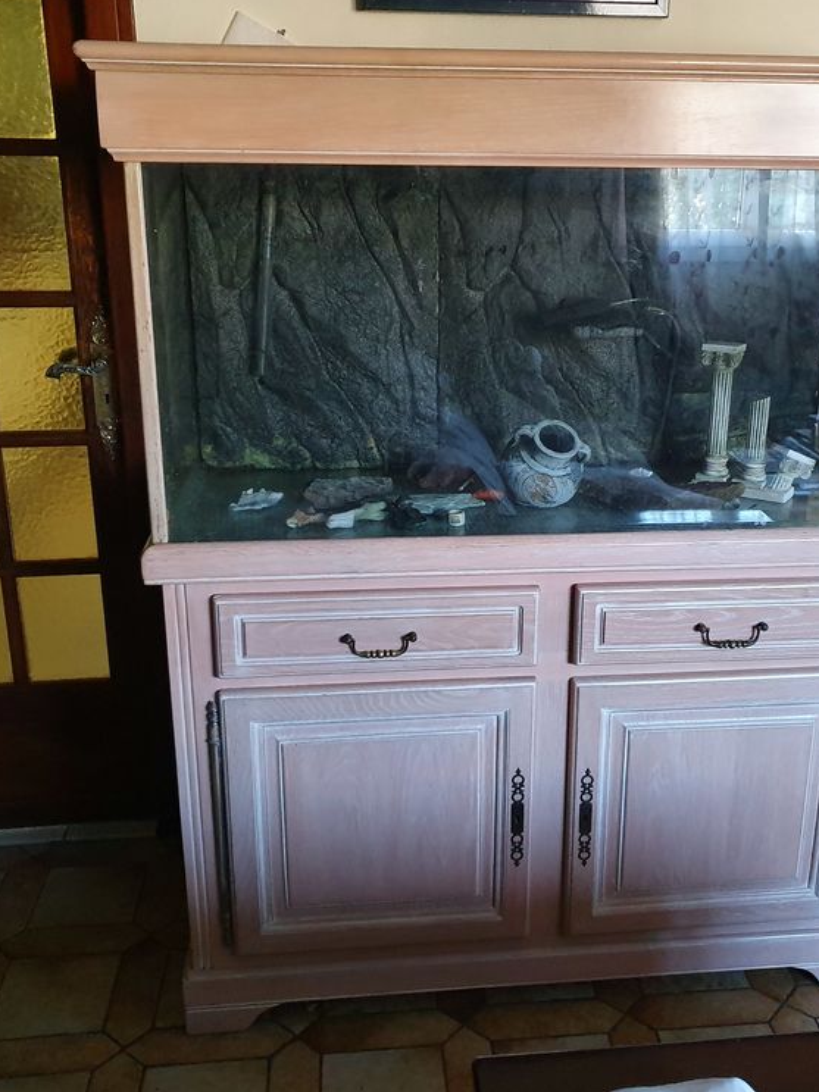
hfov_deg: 40.5
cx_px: 491
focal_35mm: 35
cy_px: 542
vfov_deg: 52.6
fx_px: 1104
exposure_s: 1/50
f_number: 1.5
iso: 640
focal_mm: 4.32
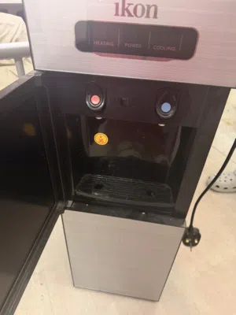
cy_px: 158
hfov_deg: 56.8
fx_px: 218
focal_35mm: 24
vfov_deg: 71.6
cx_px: 118
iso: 800
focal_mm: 6.76
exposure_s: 1/25
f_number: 1.78
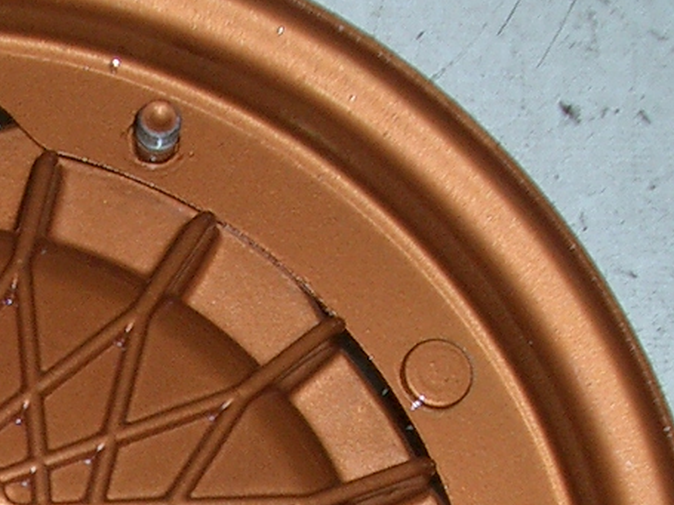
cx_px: -50
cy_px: 672
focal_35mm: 123
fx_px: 2394
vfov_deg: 11.7
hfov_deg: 15.6
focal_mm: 5.8
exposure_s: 1/40
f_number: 2.6
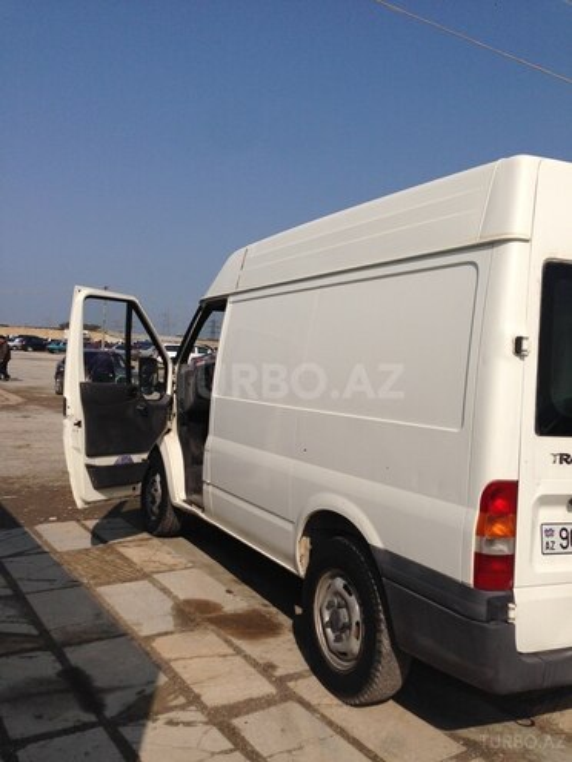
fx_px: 727
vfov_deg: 55.4
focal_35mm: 33
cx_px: 286
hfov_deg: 42.9
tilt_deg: +0.2
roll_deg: -4.0
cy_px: 381
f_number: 2.4
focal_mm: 4.12
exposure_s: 1/4184
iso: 50
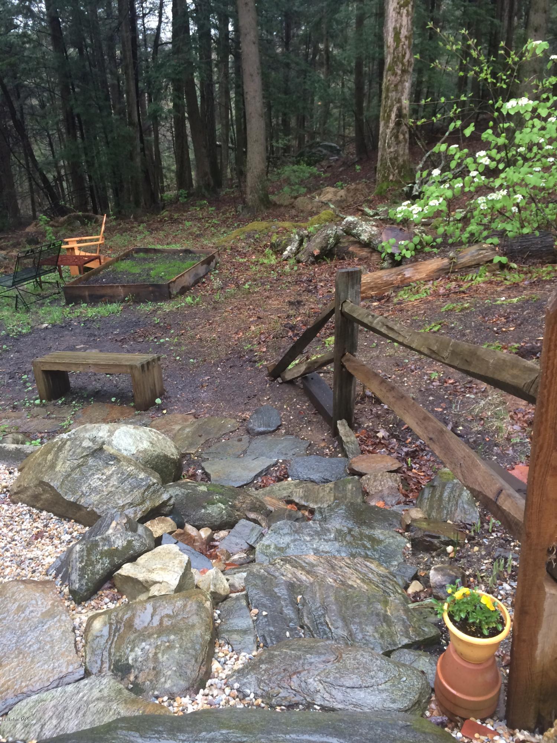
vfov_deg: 61.7
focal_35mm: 29
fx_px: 622
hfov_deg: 48.2
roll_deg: +4.6
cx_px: 278
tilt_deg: -25.5
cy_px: 372
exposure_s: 1/30
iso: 32
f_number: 2.2
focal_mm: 4.15
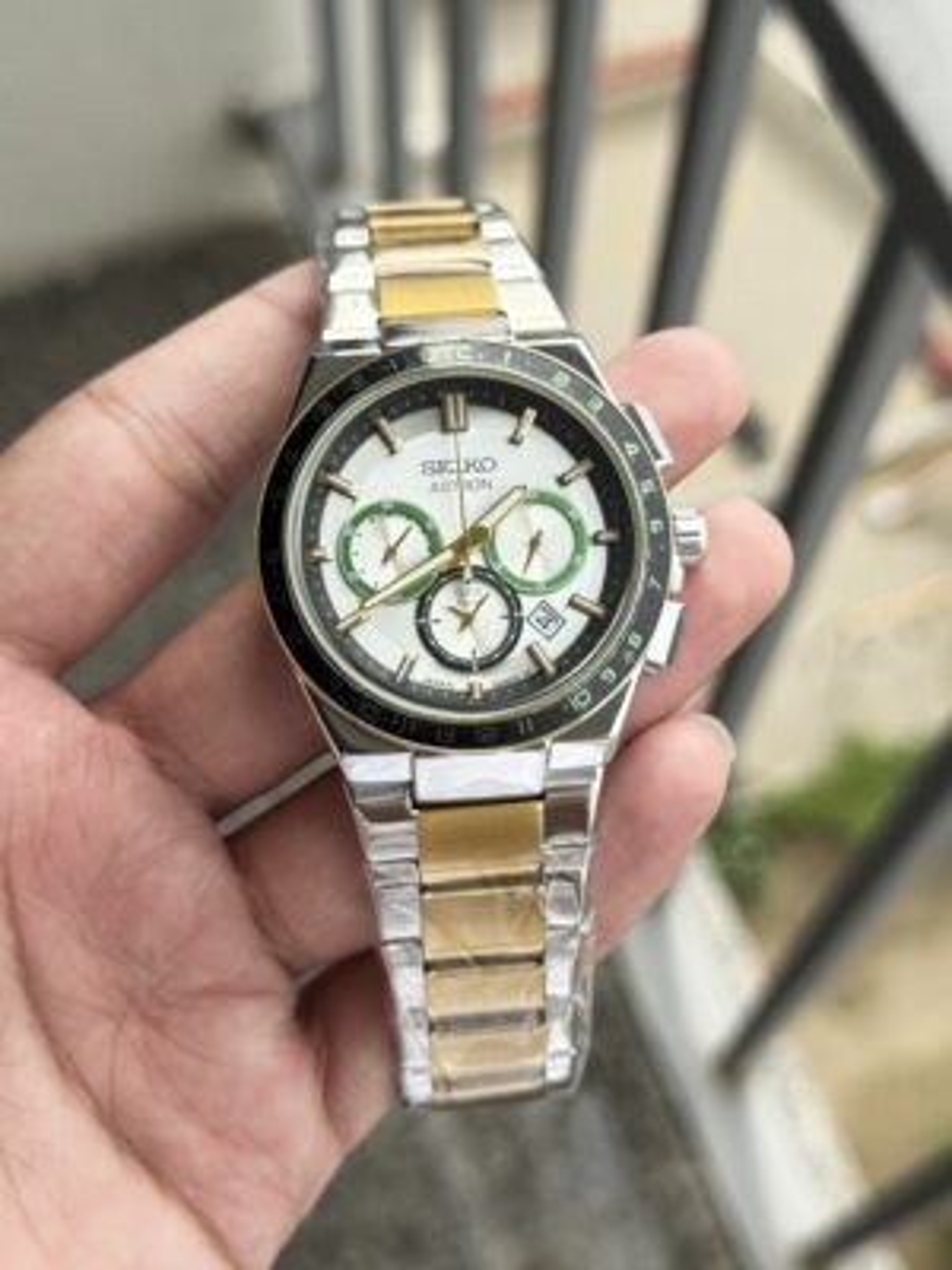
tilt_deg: -64.8
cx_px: 476
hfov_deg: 30.3
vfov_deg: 39.7
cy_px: 635
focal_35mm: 48
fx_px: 1760
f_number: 1.78
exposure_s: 1/995
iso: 64
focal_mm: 6.76
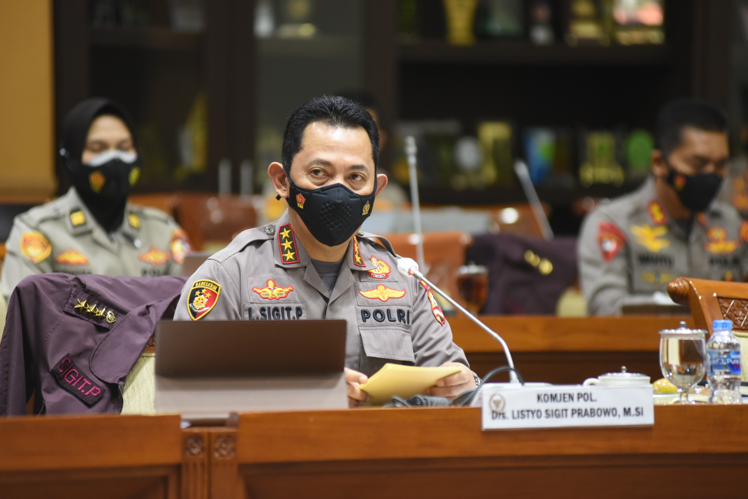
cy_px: 250
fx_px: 4155
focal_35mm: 200
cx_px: 374
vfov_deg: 6.9
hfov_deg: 10.3
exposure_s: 1/160
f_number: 2.8
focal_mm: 200
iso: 2500
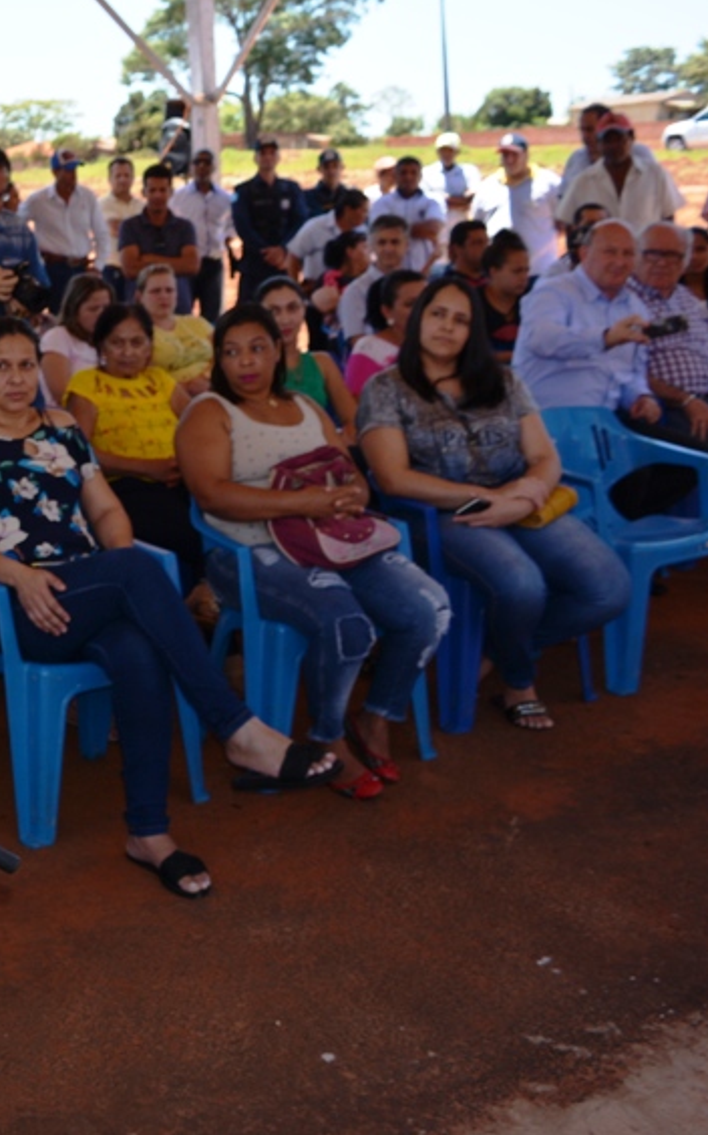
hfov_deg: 22.2
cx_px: -292
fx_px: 1545
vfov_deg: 40.1
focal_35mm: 50
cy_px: 454
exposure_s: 1/200
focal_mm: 18
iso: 100
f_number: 5.6
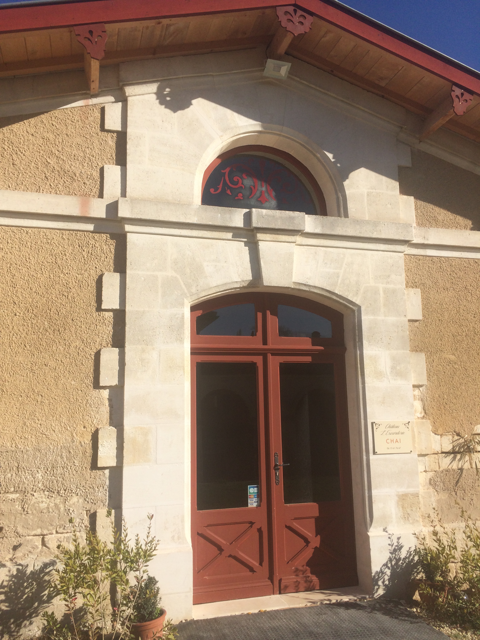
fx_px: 536
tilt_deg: +8.1
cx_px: 240
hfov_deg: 48.2
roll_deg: +2.4
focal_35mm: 29
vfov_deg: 61.7
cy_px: 320
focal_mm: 4.15
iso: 32
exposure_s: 1/2933
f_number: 2.2
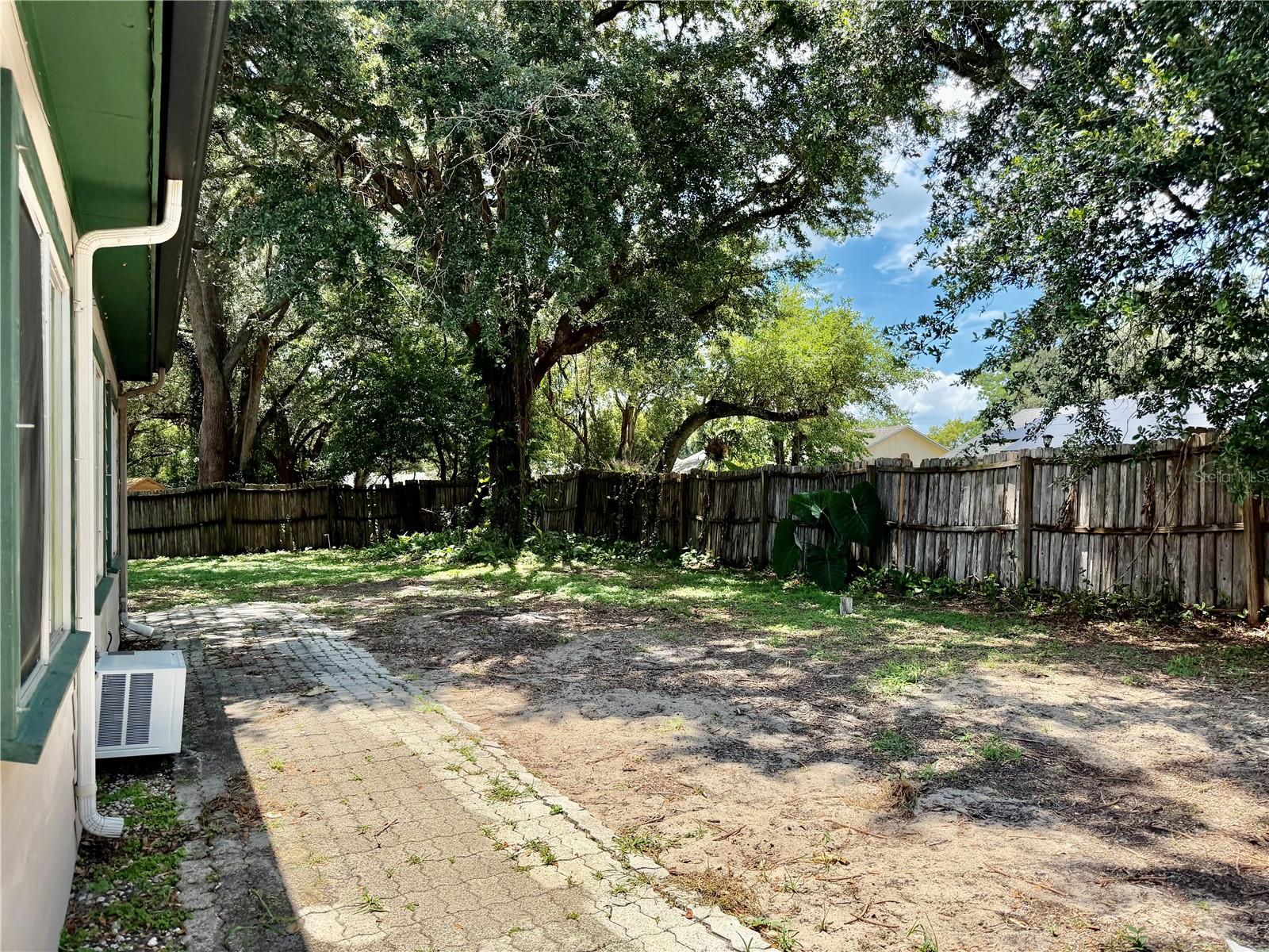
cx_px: 634
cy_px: 476
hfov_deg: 71.6
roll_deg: +1.9
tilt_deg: +1.1
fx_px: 880
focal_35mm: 24
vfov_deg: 56.8
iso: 100
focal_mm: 6.76
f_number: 1.78
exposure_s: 1/2232
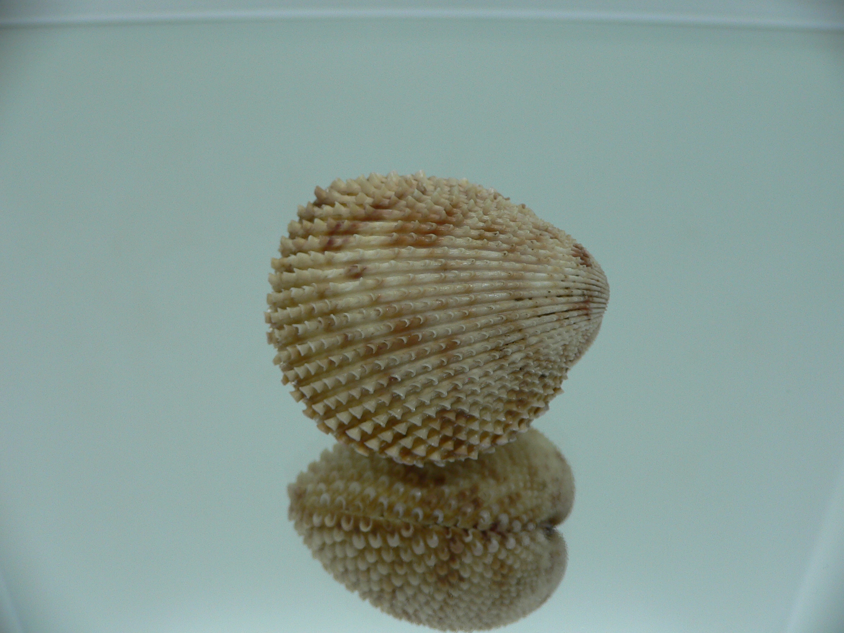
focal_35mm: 35
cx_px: 422
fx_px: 853
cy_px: 316
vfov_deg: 40.7
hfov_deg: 52.6
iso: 80
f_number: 2.8
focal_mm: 4.6
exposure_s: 1/60
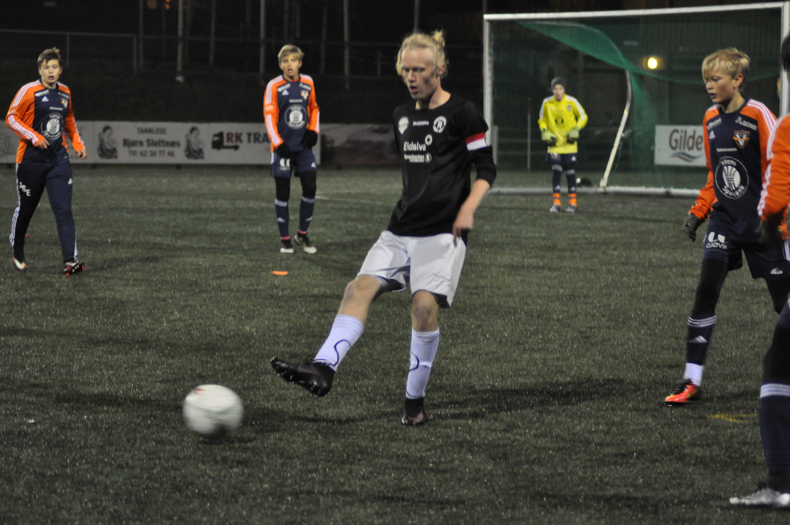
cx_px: 395
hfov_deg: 14.0
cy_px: 262
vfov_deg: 9.3
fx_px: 3222
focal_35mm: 147
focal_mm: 98
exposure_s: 1/100
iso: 2500
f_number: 4
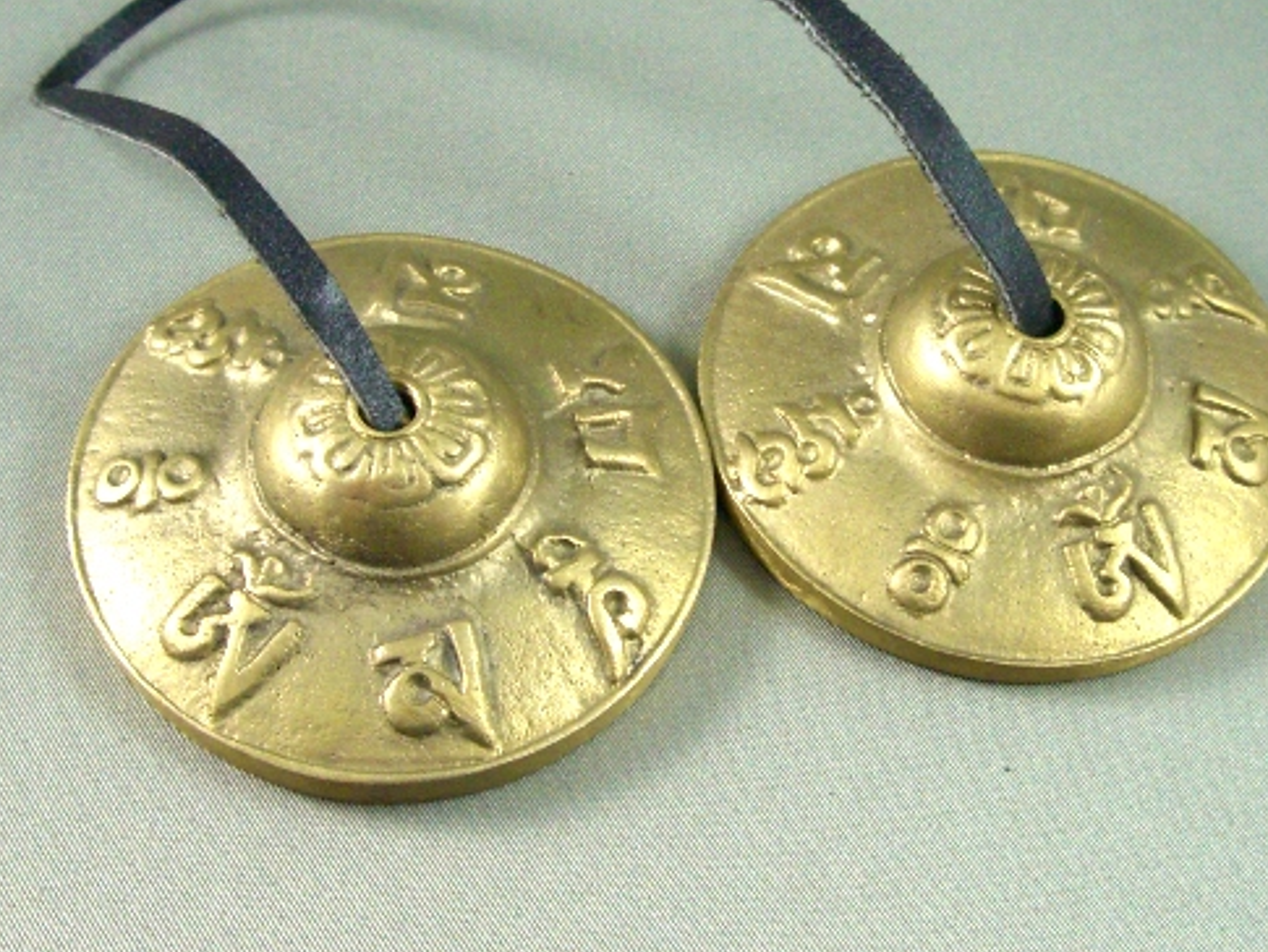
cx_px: 643
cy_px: 377
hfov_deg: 40.4
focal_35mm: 47
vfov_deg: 30.8
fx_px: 1722
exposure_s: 1/100
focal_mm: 7.9
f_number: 2.8
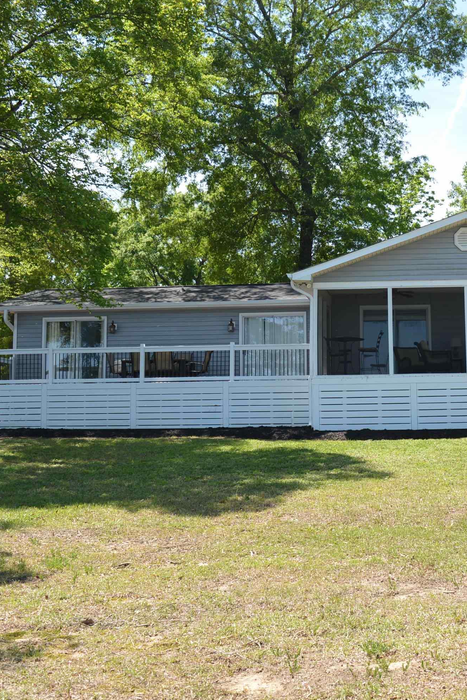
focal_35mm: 41
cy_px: 352
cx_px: 417
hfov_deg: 31.2
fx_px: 797
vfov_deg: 47.4
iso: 100
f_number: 7.1
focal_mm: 18
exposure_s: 1/200
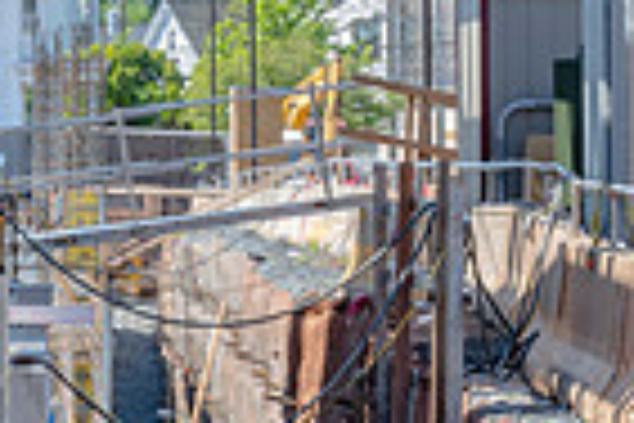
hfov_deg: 6.2
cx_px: 279
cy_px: 806
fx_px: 5899
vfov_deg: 4.1
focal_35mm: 335
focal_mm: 105
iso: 64
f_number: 16
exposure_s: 1/15
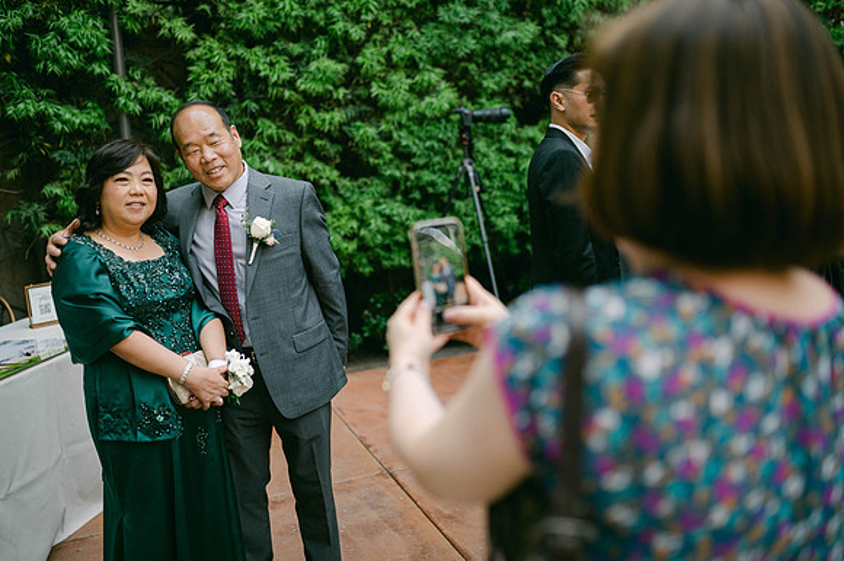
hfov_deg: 54.5
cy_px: 280
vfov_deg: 37.8
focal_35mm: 35
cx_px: 422
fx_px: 820
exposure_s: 1/500
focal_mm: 35
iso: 100
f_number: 1.8
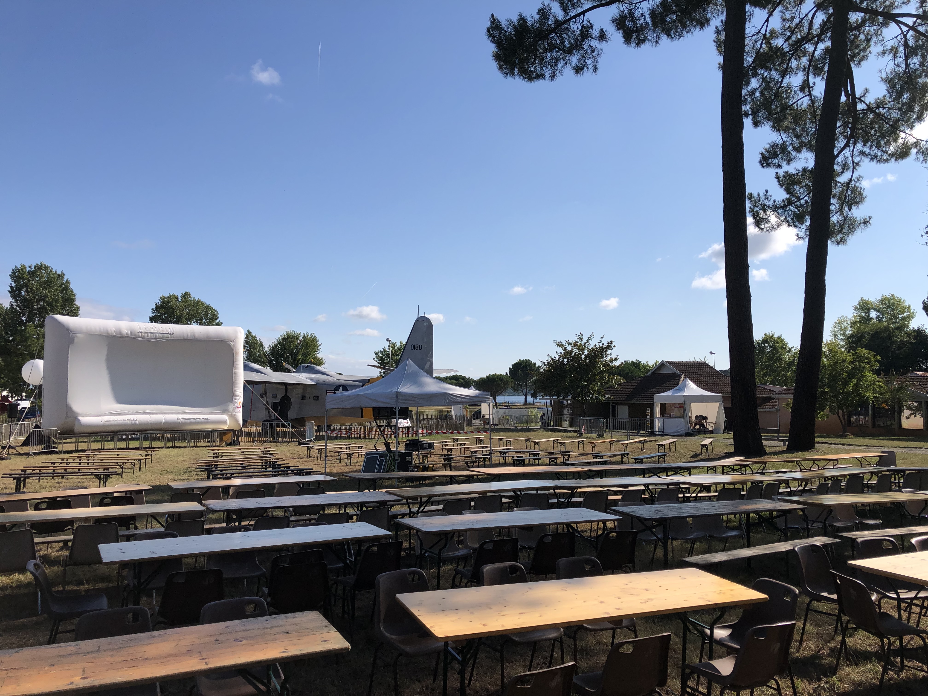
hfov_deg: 63.4
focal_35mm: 28
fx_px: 751
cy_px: 348
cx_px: 464
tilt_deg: +2.5
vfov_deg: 49.7
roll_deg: -0.5
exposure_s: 1/3436
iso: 25
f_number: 1.8
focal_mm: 4
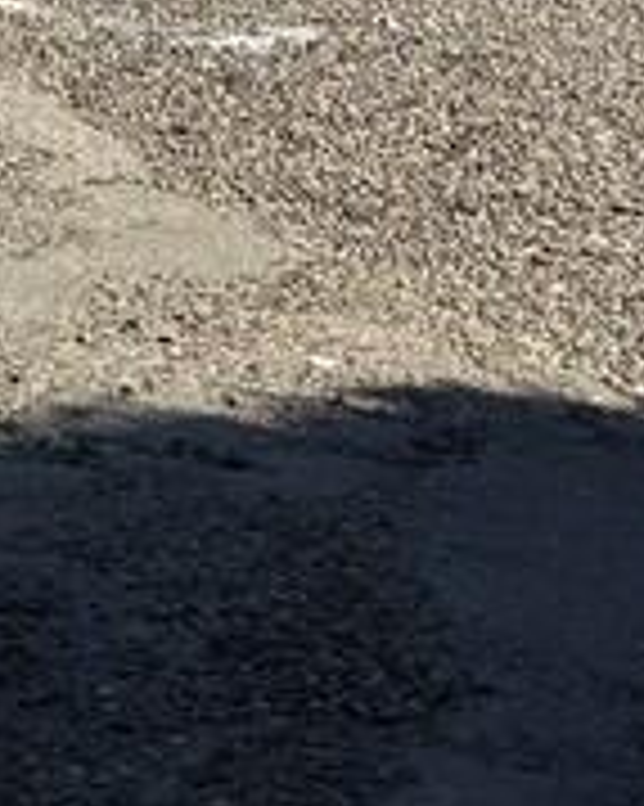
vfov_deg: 12.7
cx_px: -1459
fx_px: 3195
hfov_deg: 8.8
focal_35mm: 134
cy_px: -765
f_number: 1.78
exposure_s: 1/4975
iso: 80
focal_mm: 6.76
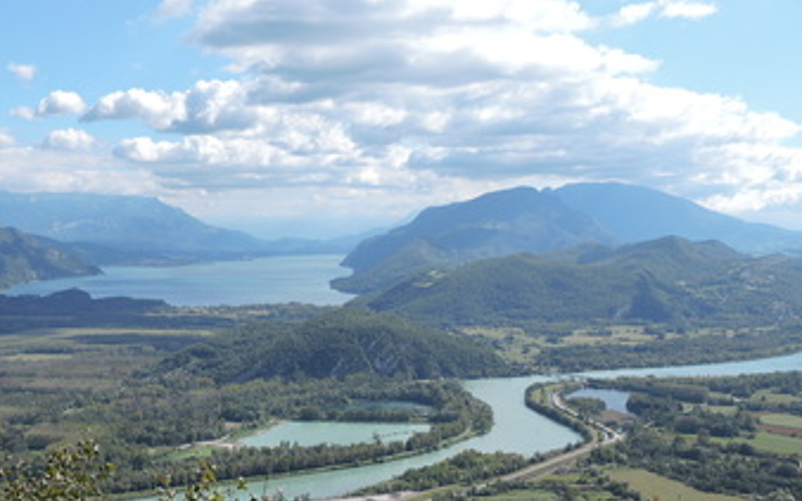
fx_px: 1333
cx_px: 378
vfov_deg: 21.2
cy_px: 311
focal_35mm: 61
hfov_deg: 33.5
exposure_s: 1/800
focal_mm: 9
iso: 100
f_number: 4
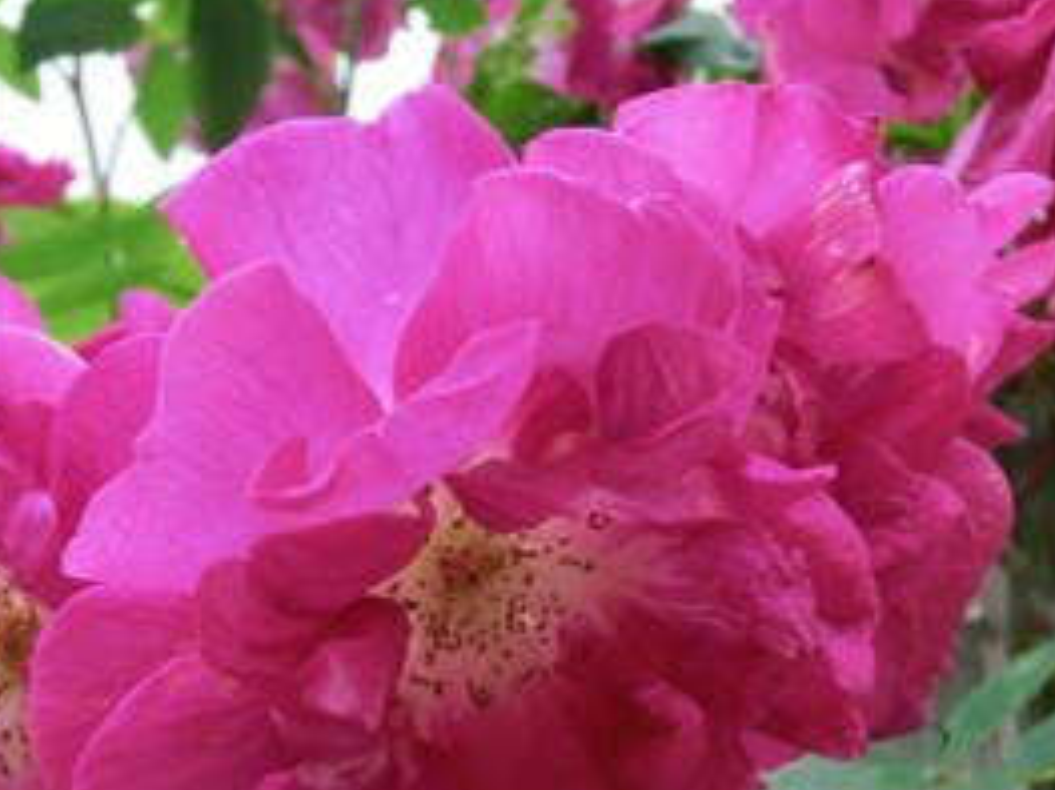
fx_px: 1950
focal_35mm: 64
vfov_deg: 22.8
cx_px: 393
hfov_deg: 30.2
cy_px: 557
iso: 80
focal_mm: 7.38
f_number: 4
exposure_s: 1/200
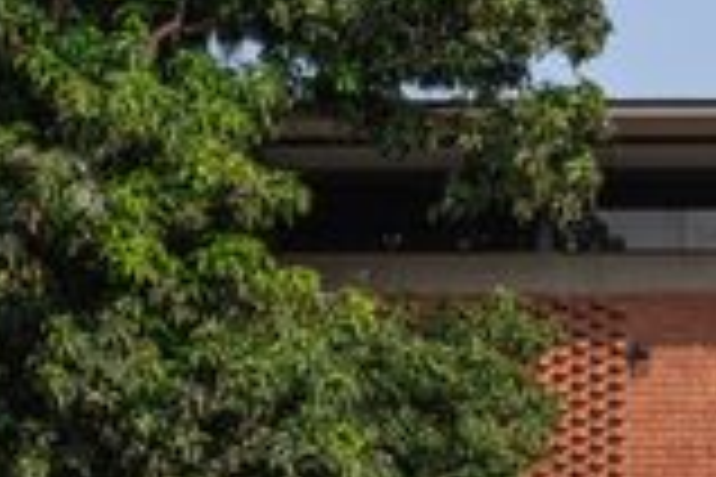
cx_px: 644
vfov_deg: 11.1
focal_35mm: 122
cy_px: 497
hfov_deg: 16.6
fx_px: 2426
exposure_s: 1/13
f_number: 22
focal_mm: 44
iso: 125
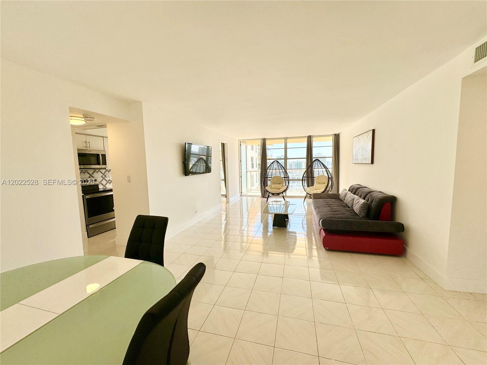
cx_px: 244
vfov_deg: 85.7
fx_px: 197
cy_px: 182
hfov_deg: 102.1
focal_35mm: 14
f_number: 2.2
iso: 40
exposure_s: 1/508
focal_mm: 2.22
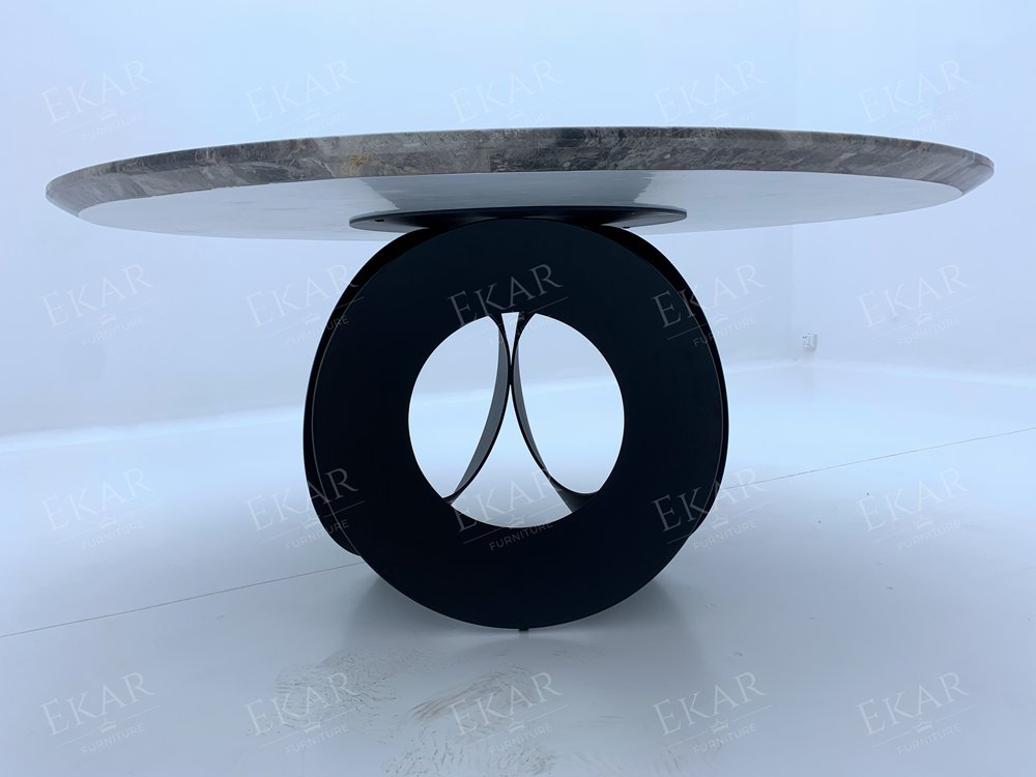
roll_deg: +2.3
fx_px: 778
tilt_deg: -7.6
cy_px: 388
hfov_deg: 67.3
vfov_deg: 53.1
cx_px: 518
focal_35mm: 26
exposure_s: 1/147
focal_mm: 4.25
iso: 25
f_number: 1.8
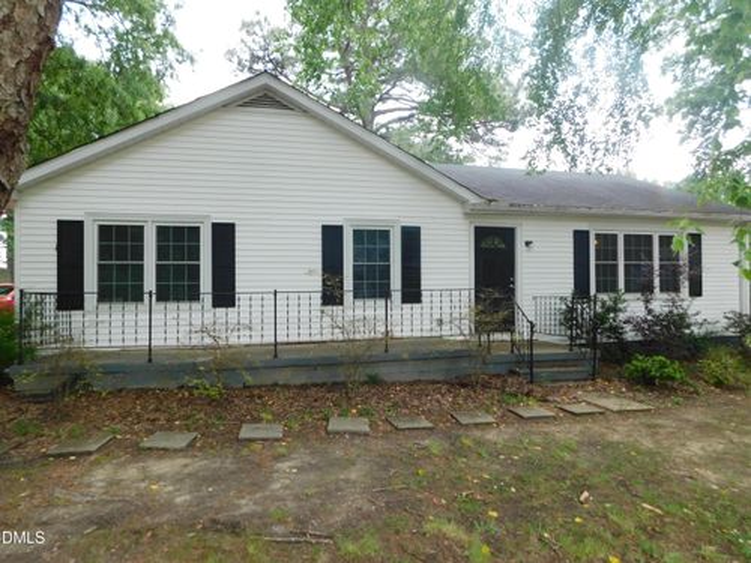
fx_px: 499
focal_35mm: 23
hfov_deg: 73.9
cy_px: 282
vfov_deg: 58.9
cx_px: 376
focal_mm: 4
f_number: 3
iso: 125
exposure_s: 1/200
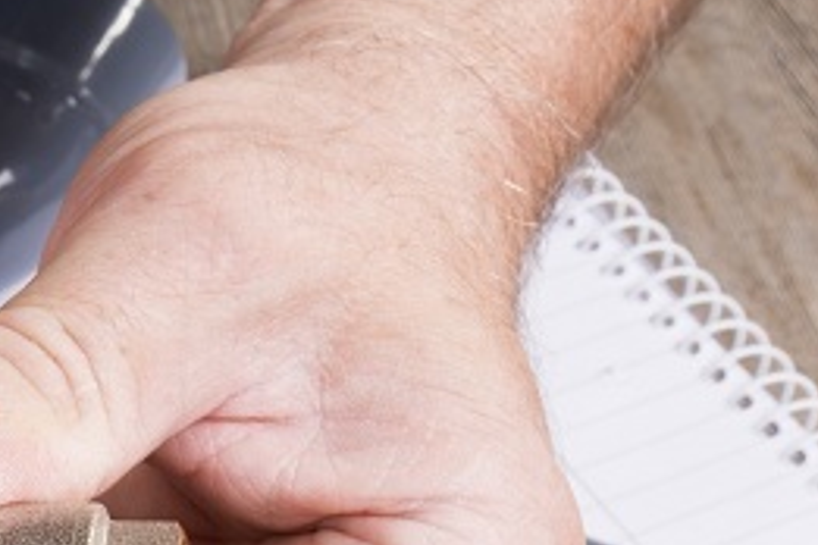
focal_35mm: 176
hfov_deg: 11.4
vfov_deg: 7.7
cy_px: 694
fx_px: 3999
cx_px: -216
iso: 100
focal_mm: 46
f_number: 20
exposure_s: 1/160
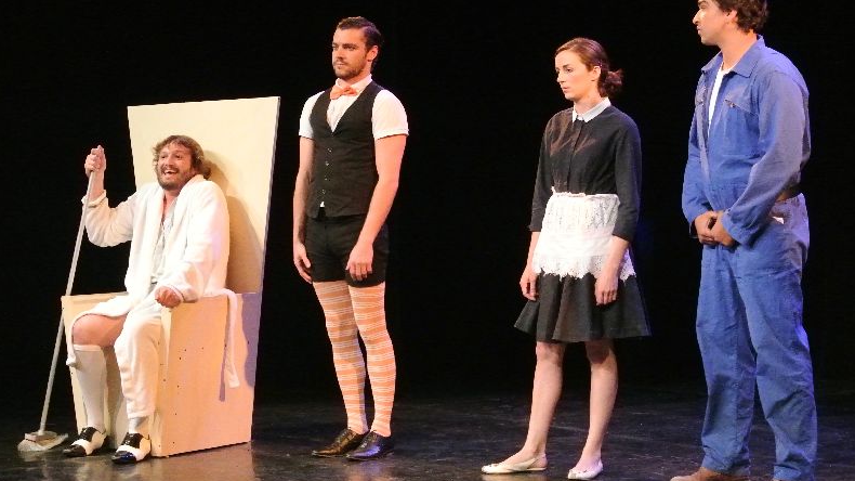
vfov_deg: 14.1
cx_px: 429
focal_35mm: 86
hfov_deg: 24.7
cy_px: 254
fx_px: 1949
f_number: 5
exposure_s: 1/80
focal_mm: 30
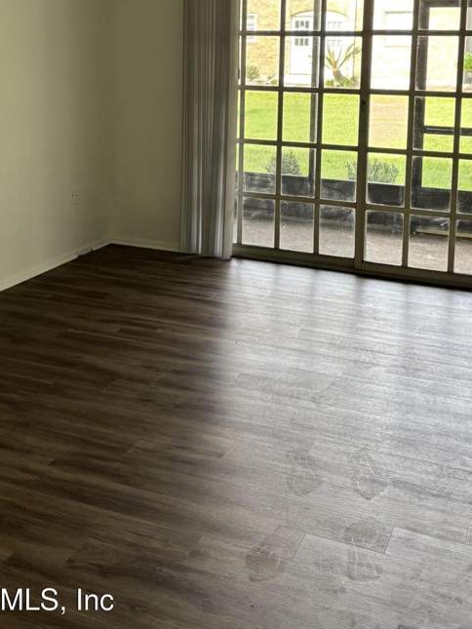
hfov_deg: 33.6
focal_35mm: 43
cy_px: 127
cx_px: 235
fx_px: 781
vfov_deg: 41.9
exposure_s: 1/121
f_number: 1.6
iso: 125
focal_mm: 5.96
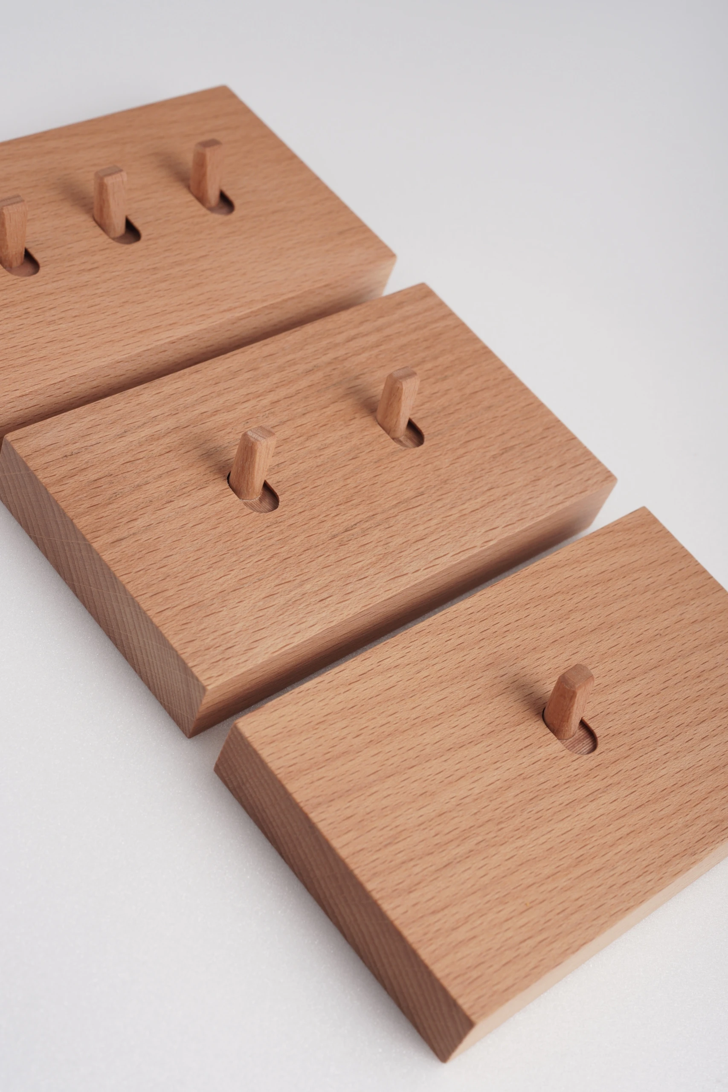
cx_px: 364
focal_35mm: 52
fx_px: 1592
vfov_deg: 37.8
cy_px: 546
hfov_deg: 25.8
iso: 125
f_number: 8
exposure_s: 1/160
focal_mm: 35
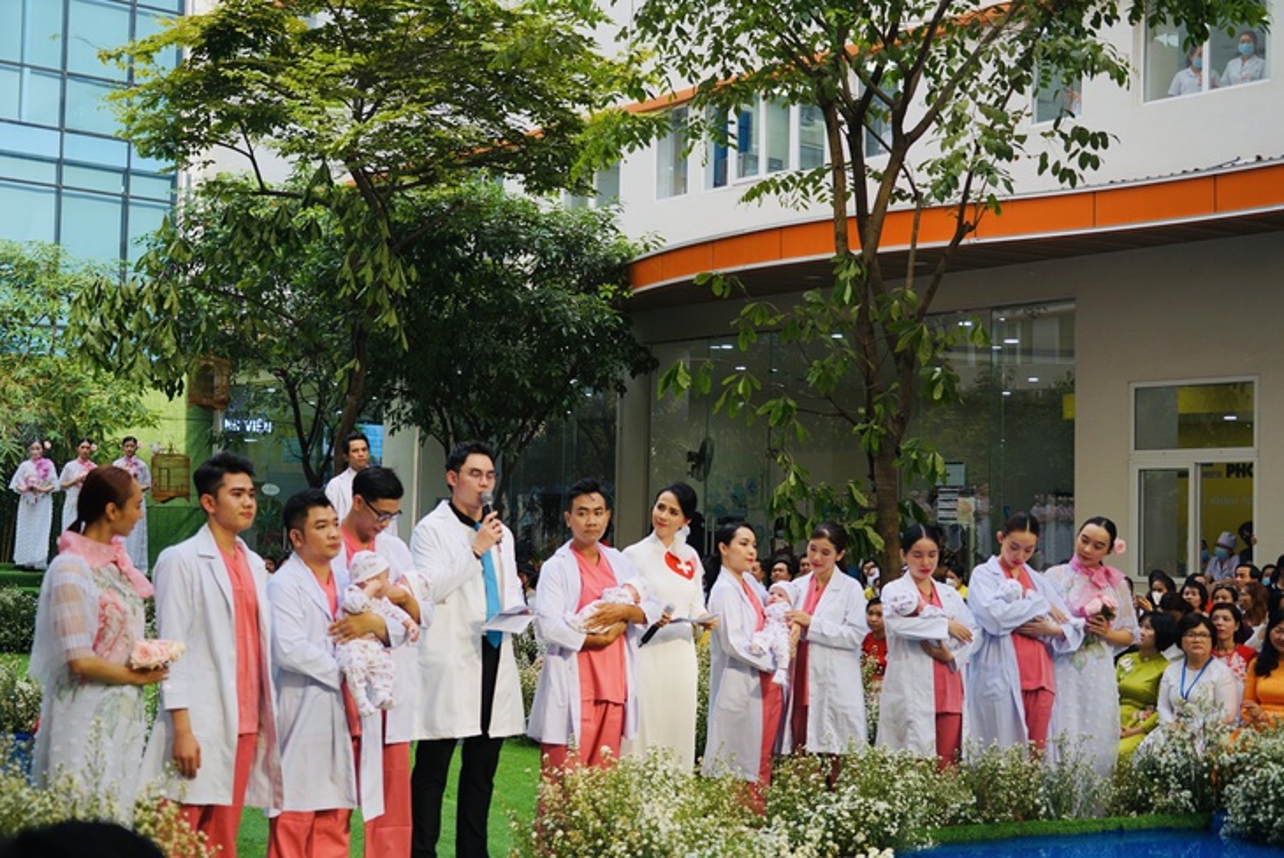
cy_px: 429
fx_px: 1749
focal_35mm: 49
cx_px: 642
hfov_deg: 40.3
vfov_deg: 27.6
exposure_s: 1/160
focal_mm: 49
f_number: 4.5
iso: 320
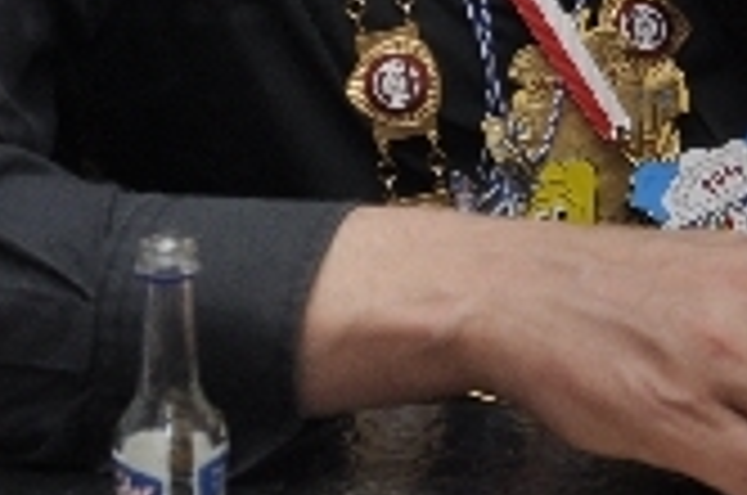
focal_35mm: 180
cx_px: 454
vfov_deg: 7.3
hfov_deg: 11.4
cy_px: -434
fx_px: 3736
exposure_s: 1/60
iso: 400
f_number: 5
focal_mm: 25
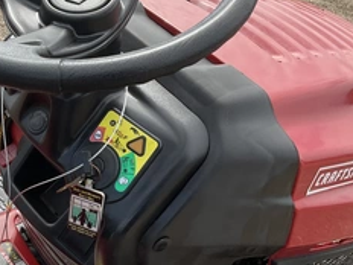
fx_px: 510
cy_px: 178
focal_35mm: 50
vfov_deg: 28.9
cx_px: 88
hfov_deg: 37.3
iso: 25
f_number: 1.8
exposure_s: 1/770
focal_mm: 3
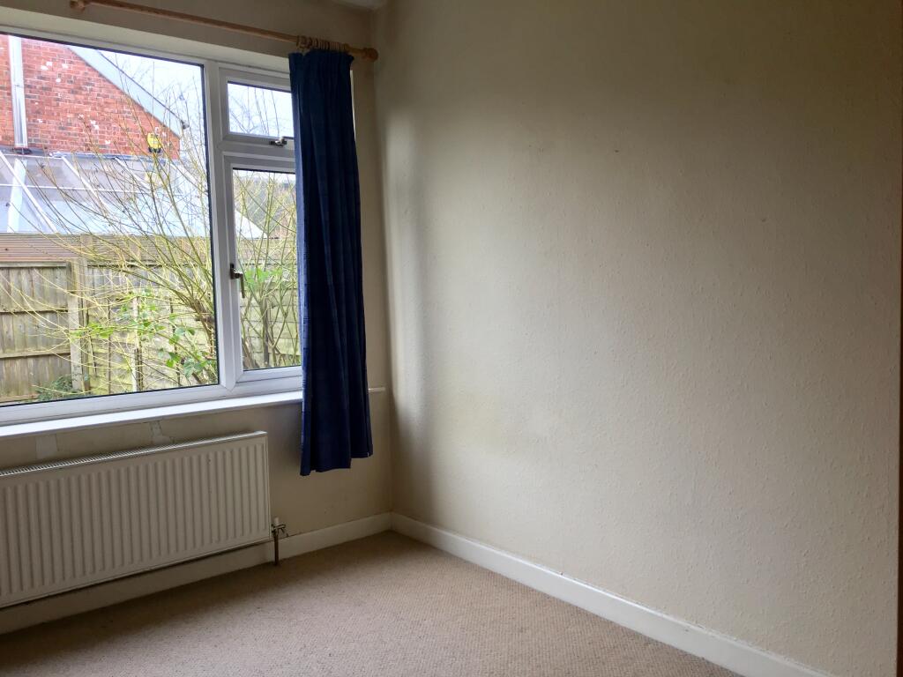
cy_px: 338
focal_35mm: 29
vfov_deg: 48.2
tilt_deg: -6.8
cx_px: 452
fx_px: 756
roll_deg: +1.5
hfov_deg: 61.7
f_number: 2.2
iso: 40
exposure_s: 1/100
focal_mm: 4.15
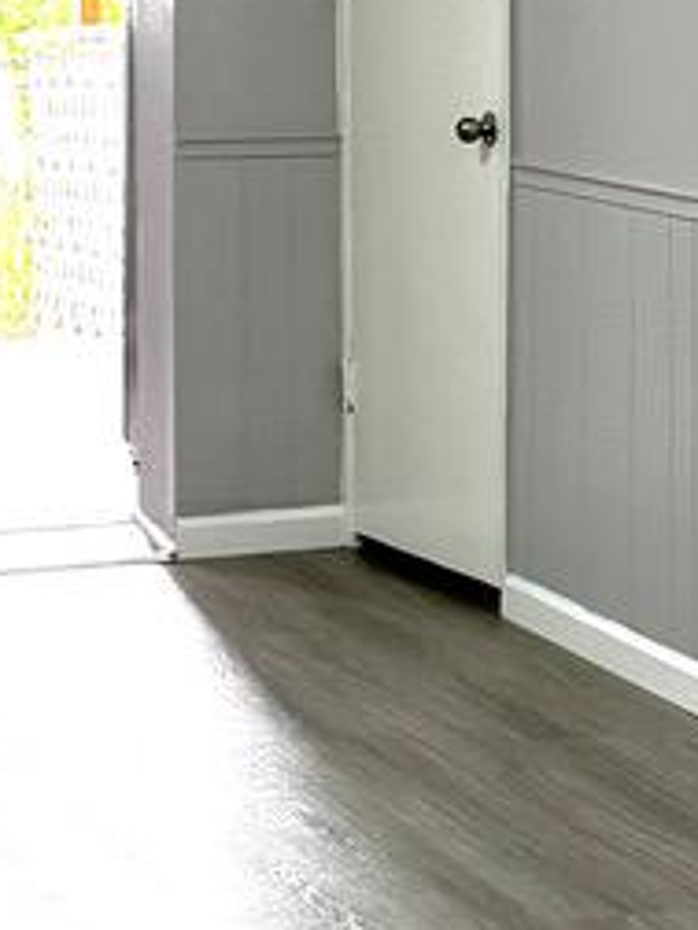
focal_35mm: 146
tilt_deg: -3.2
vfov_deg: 13.4
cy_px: 122
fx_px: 3925
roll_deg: +0.2
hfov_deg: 10.1
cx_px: 539
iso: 200
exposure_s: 1/127
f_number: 1.78
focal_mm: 6.76
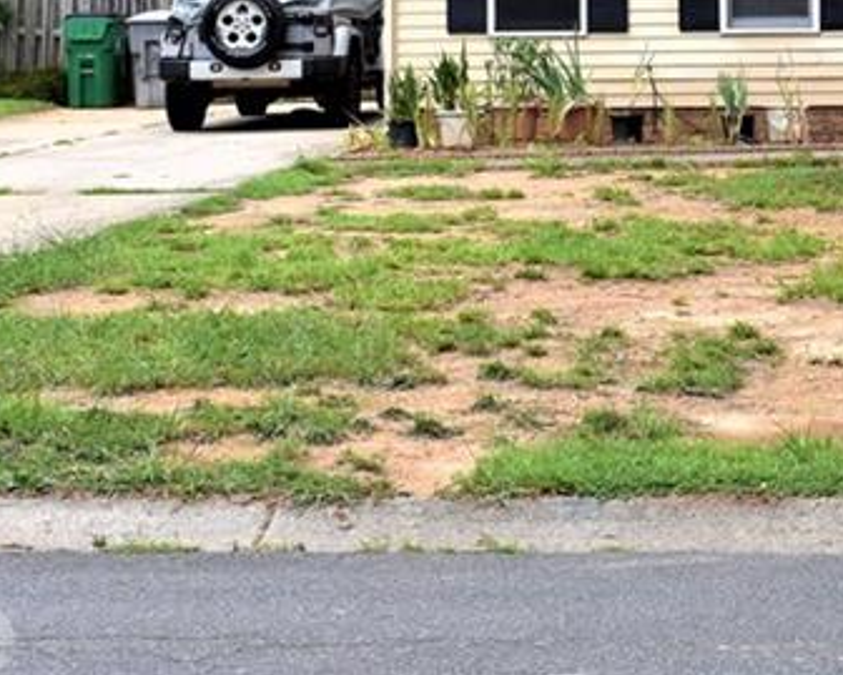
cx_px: 896
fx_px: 2571
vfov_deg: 14.5
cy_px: -110
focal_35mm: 103
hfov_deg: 18.0
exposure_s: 1/500
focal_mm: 24
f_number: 8
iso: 450
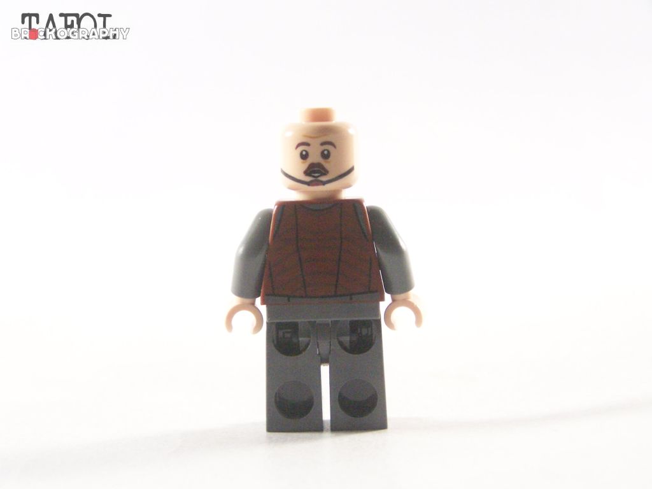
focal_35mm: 82
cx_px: 326
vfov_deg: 18.0
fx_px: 1544
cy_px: 244
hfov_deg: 23.8
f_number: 3.2
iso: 400
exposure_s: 1/60
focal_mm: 13.7
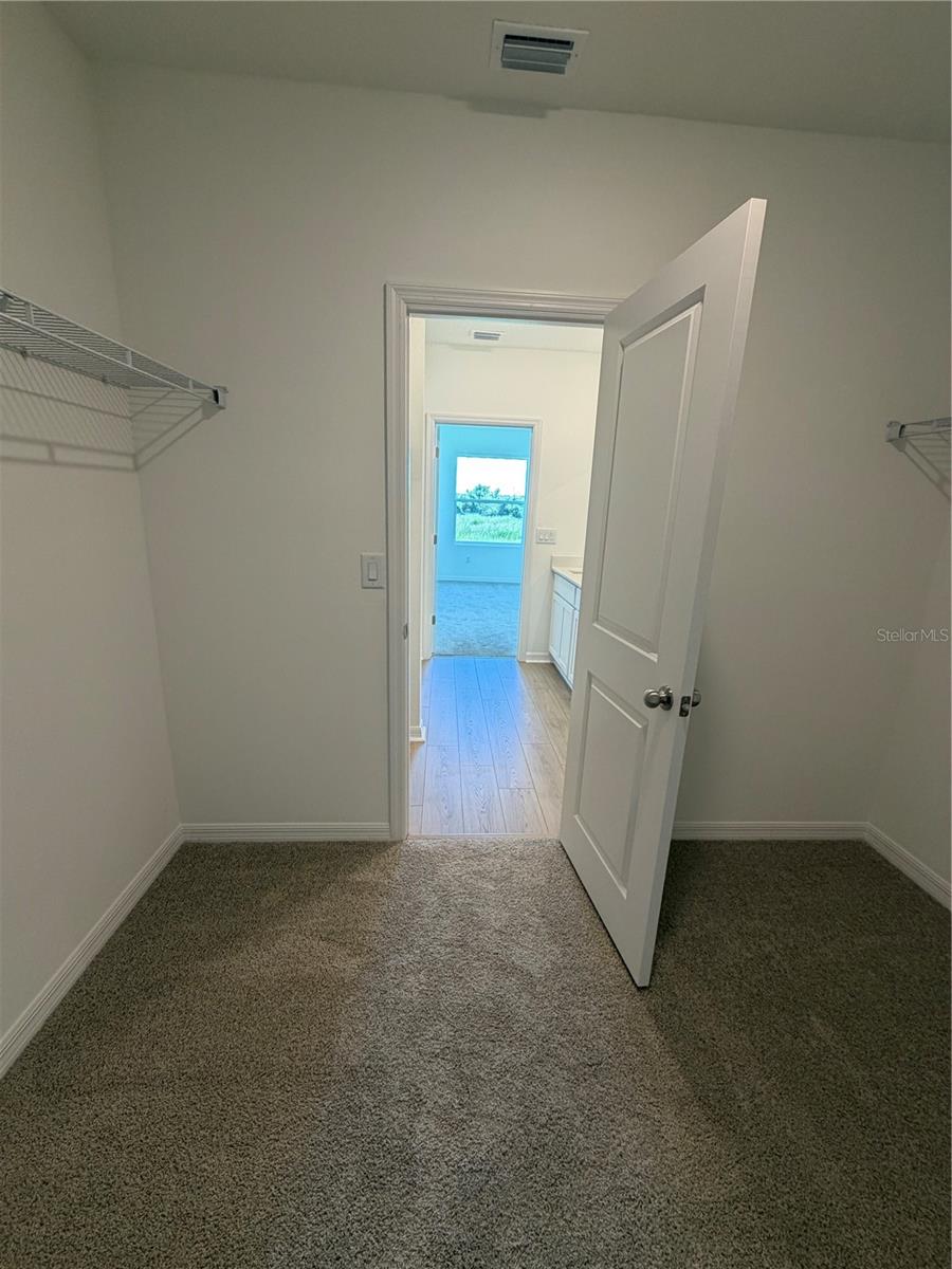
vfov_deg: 102.1
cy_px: 634
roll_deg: -1.7
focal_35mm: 14
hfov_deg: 85.7
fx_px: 513
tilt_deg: -14.7
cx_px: 476
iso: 200
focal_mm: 2.22
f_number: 2.2
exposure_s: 1/120
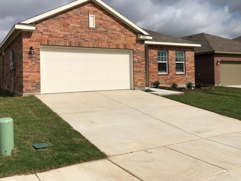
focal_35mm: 34
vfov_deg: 41.7
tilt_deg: +1.0
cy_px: 76
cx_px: 105
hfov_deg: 53.8
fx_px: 237
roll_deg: +1.6
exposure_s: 1/6024
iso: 20
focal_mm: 4
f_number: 1.8
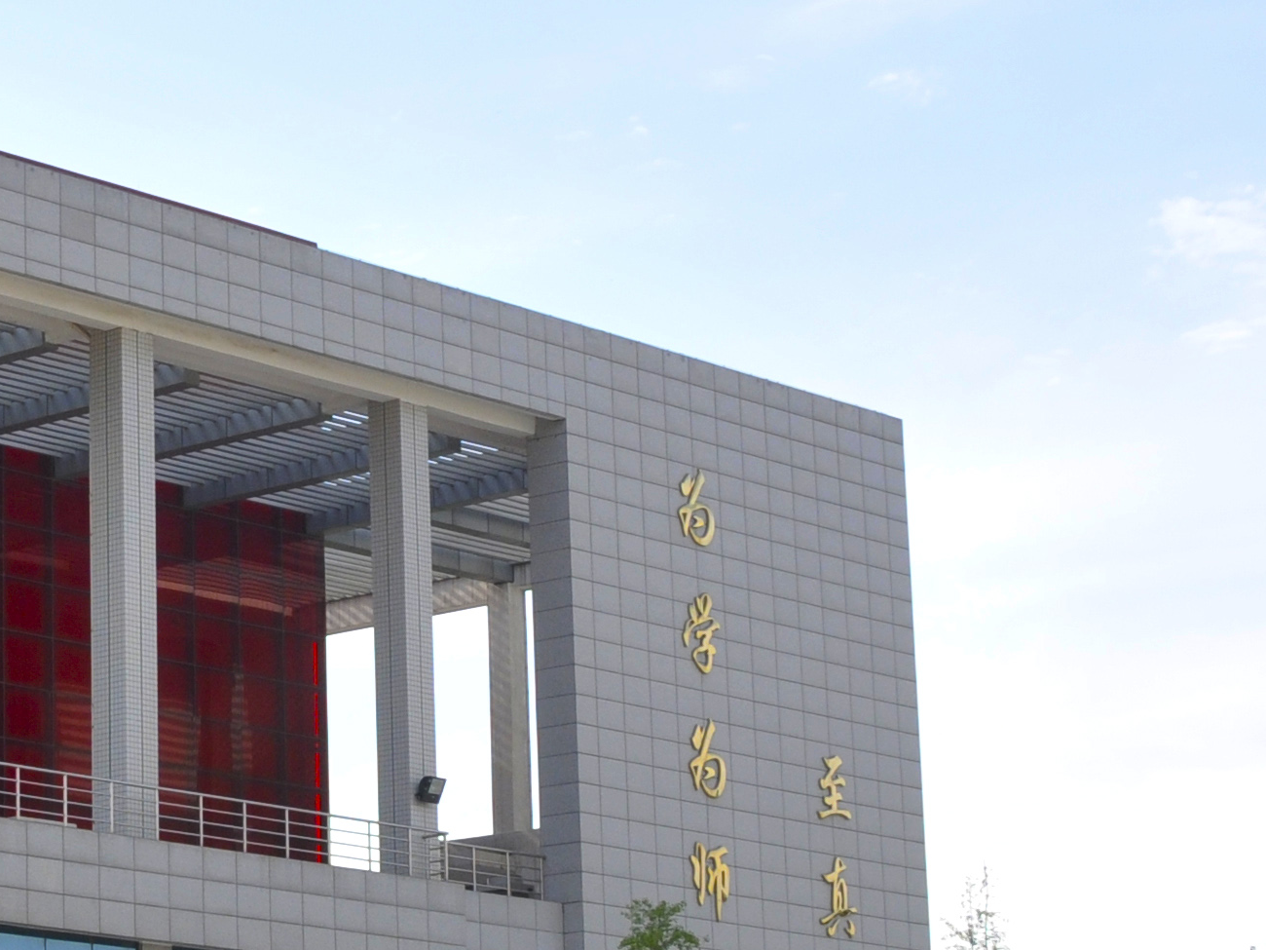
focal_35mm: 114
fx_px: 4169
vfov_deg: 13.0
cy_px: 421
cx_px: -199
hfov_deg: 16.6
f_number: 9
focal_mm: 24
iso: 400
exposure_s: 1/320
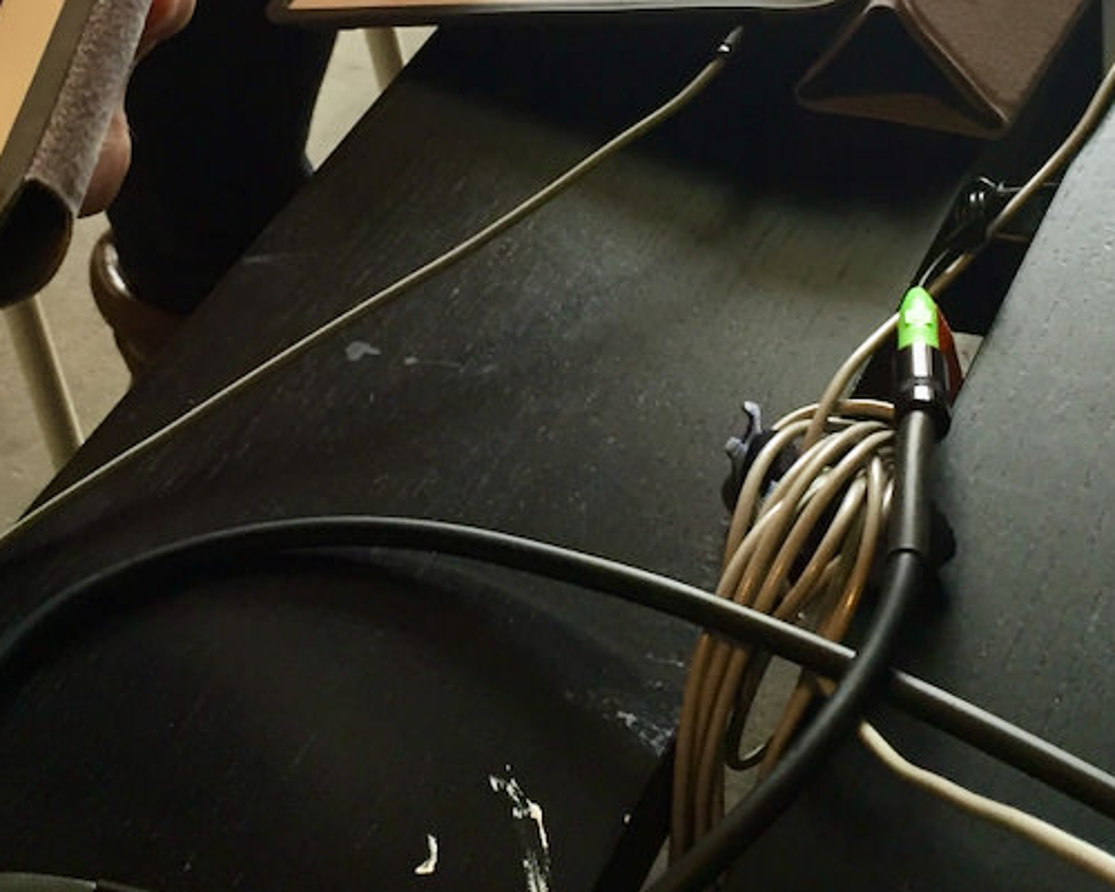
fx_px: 2244
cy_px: 234
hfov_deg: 27.8
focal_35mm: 68
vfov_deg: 22.3
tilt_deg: -38.5
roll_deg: +16.4
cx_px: 442
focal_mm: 4.15
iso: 64
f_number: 2.2
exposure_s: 1/33
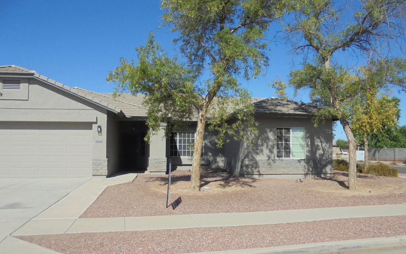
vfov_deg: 44.4
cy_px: 143
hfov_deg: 66.5
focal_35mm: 28
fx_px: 310
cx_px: 205
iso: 100
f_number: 11.5
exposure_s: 1/125
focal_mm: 4.6
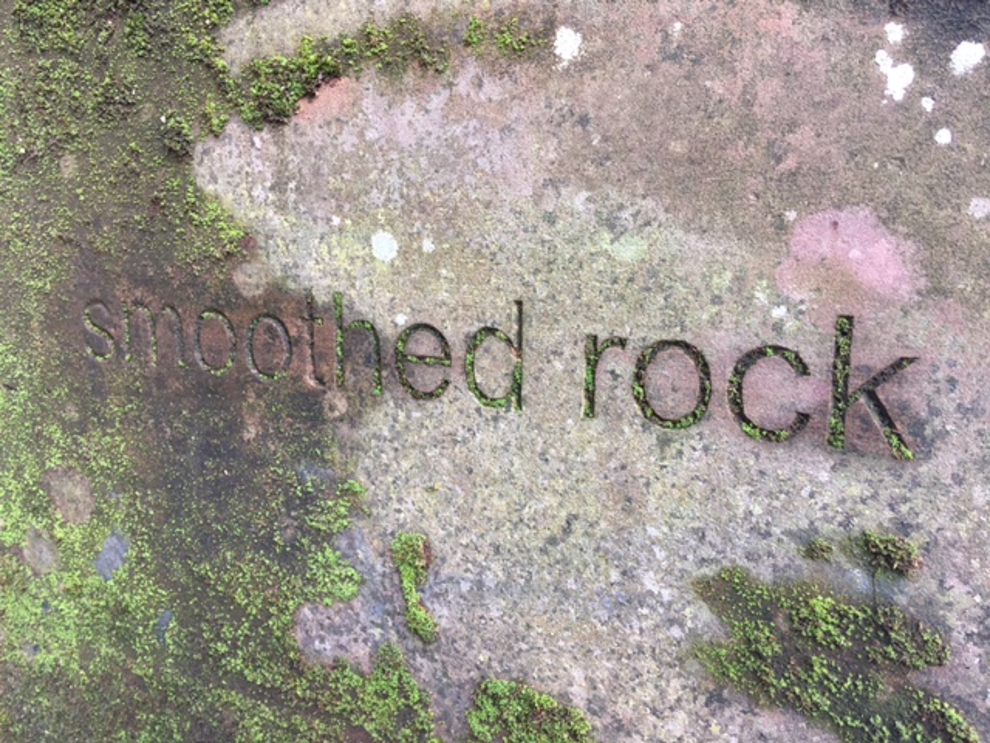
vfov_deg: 48.2
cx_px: 495
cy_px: 372
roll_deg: -0.9
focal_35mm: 29
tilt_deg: -8.6
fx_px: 829
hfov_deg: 61.7
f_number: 2.2
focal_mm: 4.15
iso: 125
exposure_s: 1/33
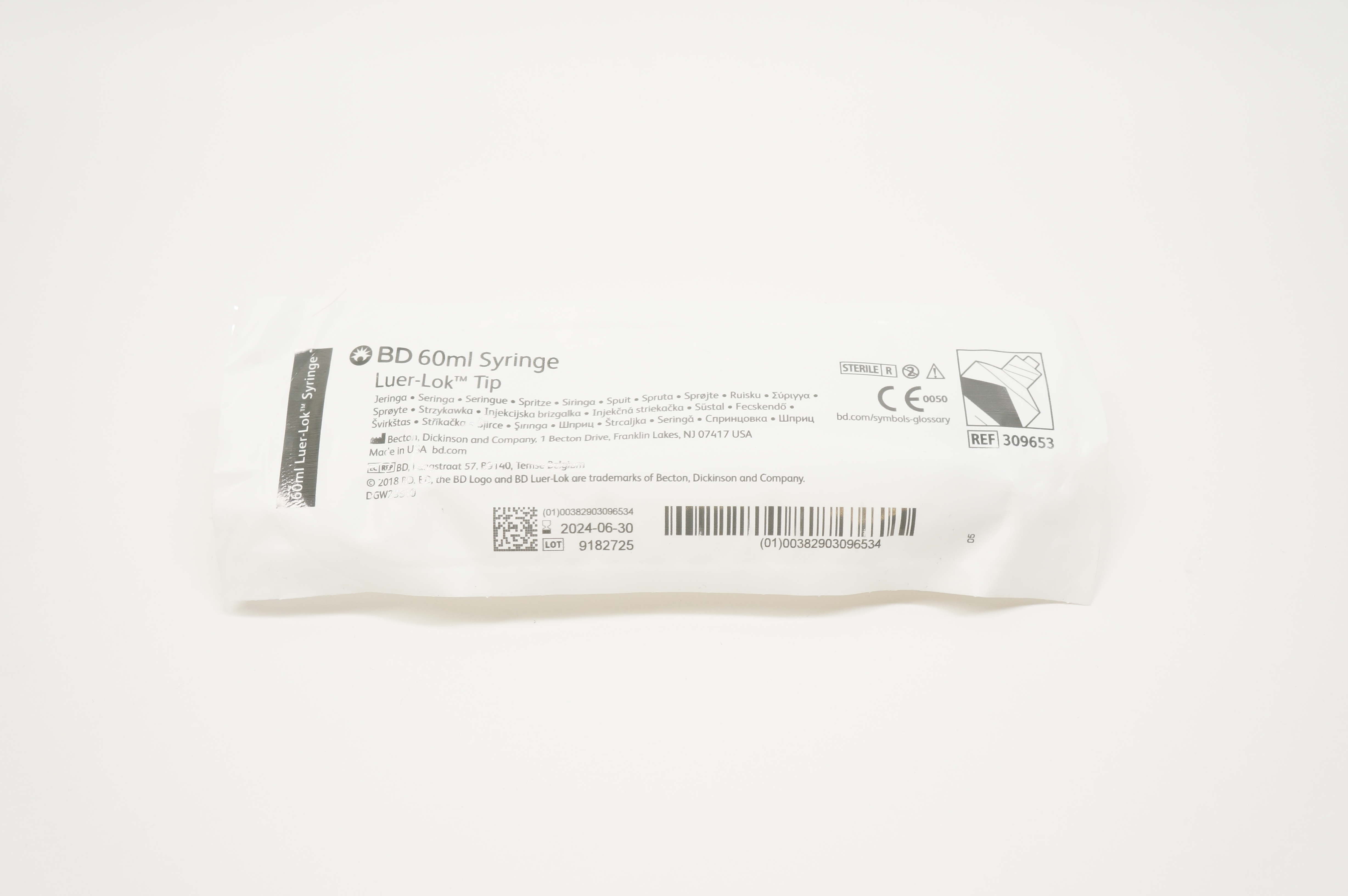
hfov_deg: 57.3
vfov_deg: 39.9
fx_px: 1234
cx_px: 674
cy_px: 448
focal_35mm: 33
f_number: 6.3
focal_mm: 22
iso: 400
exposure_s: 1/50
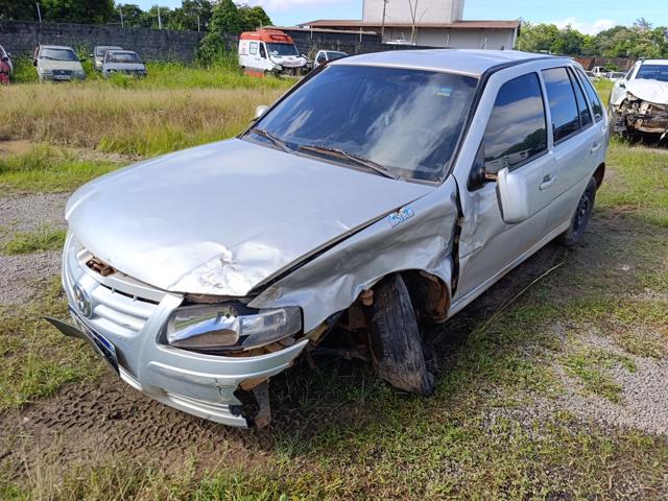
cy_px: 250
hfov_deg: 73.9
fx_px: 444
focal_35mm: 23
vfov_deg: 58.9
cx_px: 334
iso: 50
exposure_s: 1/324
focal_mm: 6.14
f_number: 1.6
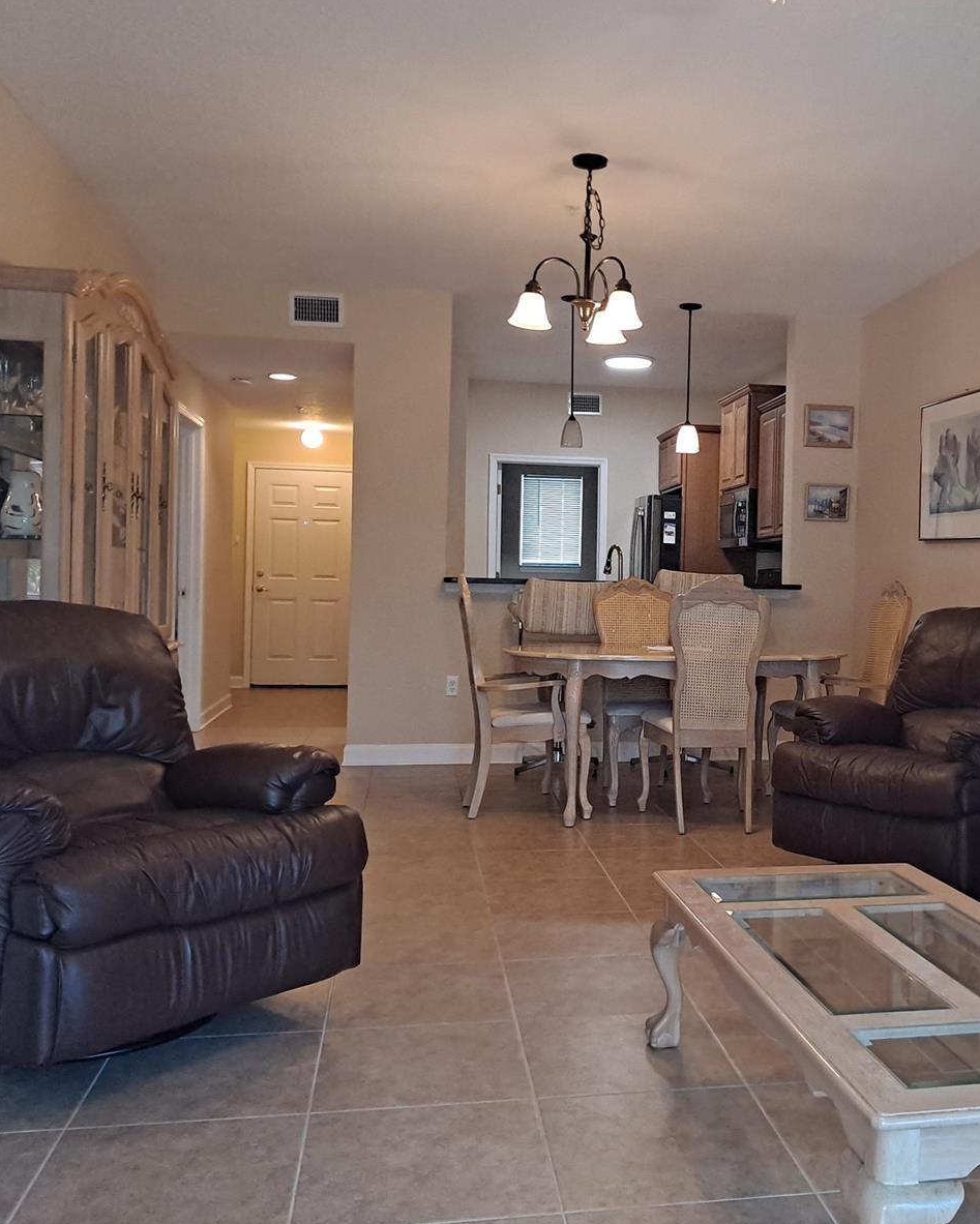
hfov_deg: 44.1
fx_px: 1196
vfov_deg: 54.2
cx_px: 626
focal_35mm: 33
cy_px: 606
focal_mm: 4.6
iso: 200
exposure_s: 1/60
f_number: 2
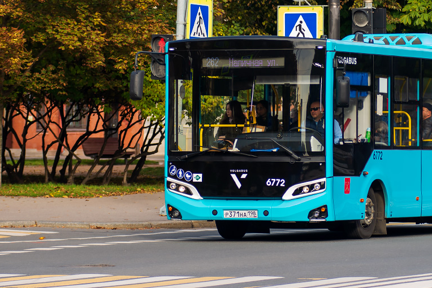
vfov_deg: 8.7
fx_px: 1885
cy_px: 86
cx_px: 297
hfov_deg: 13.1
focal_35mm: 157
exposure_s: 1/320
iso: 50
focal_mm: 100
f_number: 4.5
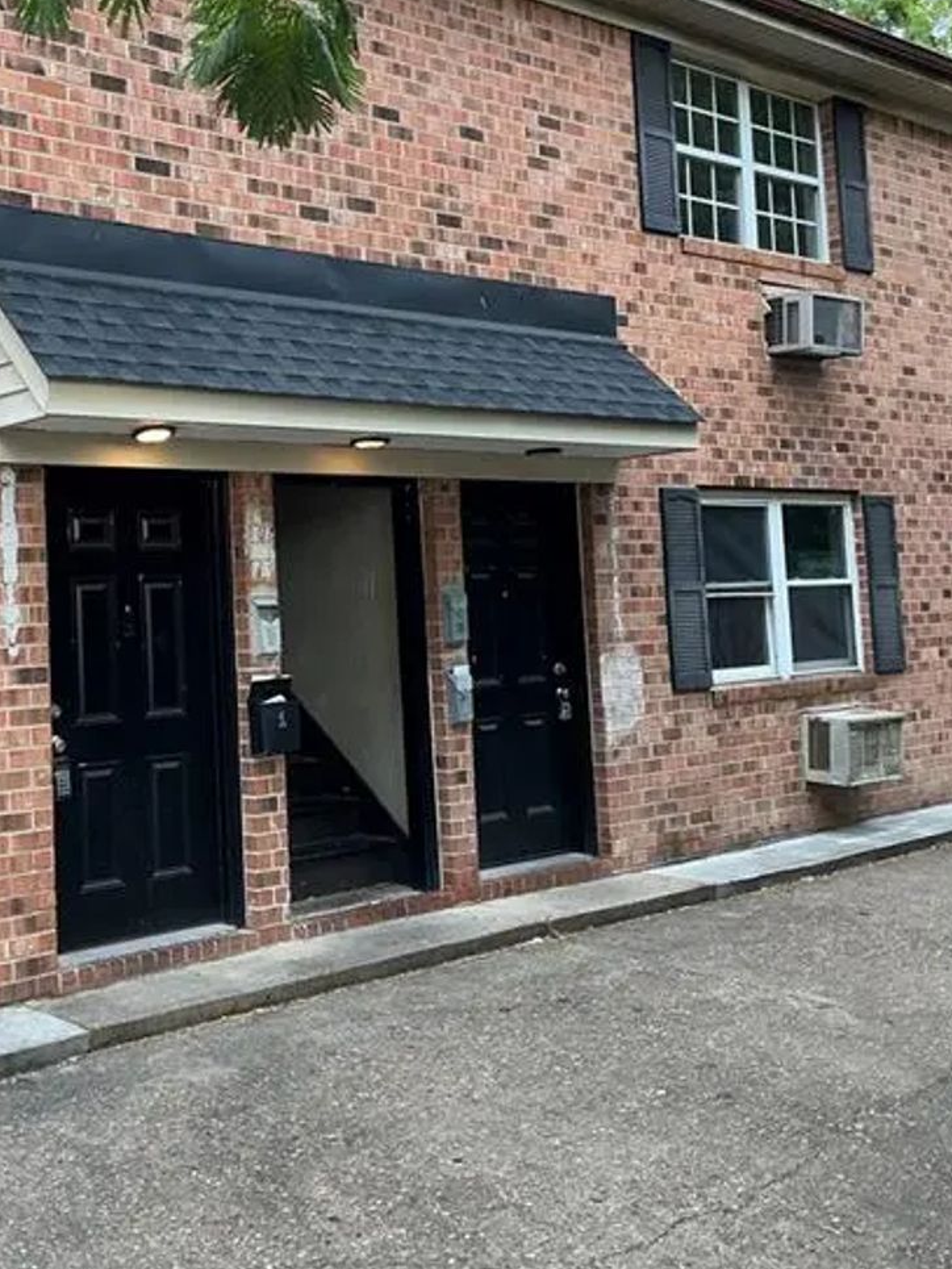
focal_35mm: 41
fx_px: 1503
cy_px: 524
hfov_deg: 34.7
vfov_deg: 45.6
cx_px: 293
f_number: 1.8
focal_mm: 3
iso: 40
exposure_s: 1/120
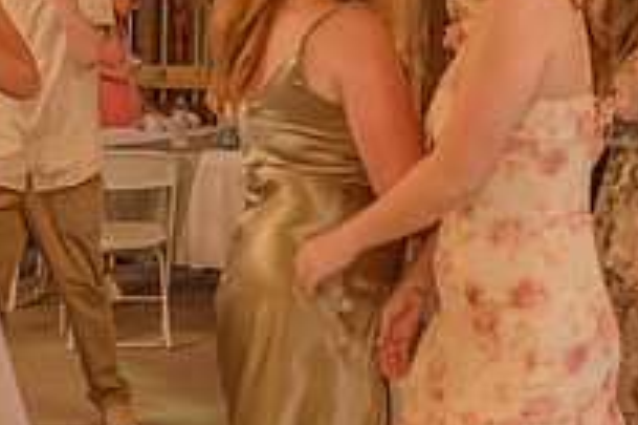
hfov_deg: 20.4
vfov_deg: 13.7
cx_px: 324
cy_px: 264
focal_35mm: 100
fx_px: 1771
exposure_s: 1/200
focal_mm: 35
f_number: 2.5
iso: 640
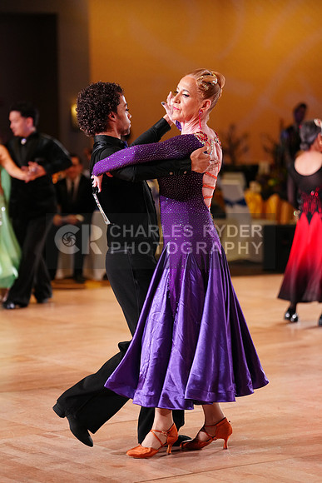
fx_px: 1542
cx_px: 161
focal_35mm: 115
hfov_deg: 11.9
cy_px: 242
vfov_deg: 17.8
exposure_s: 1/640
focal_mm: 115
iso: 2500
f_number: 2.8
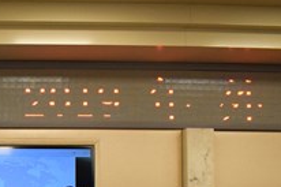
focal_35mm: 76
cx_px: -83
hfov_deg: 23.6
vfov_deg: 16.8
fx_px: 593
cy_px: 248
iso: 3200
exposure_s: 1/1000
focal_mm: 18
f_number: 5
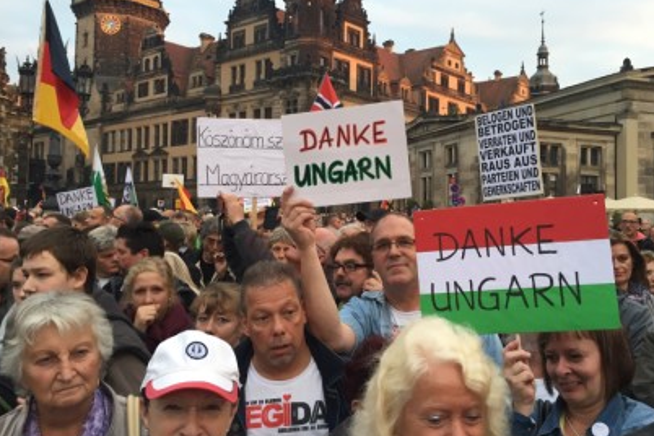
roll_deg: -0.8
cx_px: 355
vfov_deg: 39.9
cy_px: 202
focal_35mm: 33
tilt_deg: +0.5
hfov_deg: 57.1
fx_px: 599
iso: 32
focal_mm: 4.15
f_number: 2.2
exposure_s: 1/40
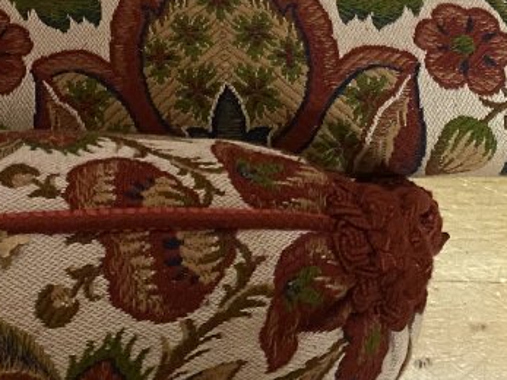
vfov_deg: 15.1
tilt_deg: -75.8
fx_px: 1318
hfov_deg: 21.7
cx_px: 158
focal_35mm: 90
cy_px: -199
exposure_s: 1/33
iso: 640
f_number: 1.8
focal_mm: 4.25
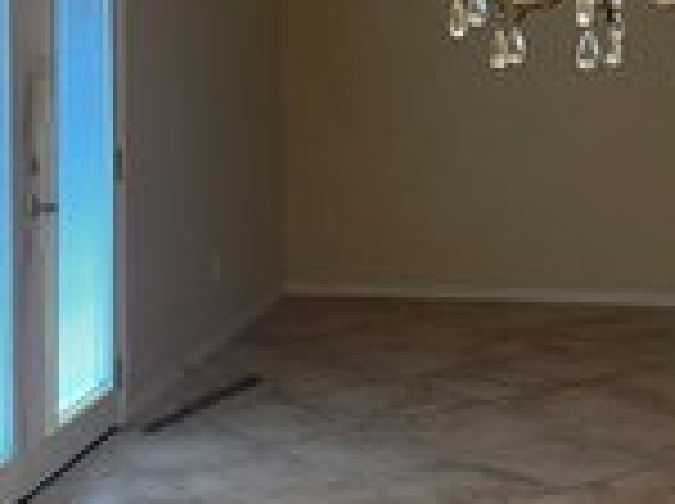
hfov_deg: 26.3
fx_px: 1441
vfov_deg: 19.6
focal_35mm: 74
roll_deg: -0.2
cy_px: 86
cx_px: 389
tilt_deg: -3.3
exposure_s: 1/60
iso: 125
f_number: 1.6
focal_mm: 5.1
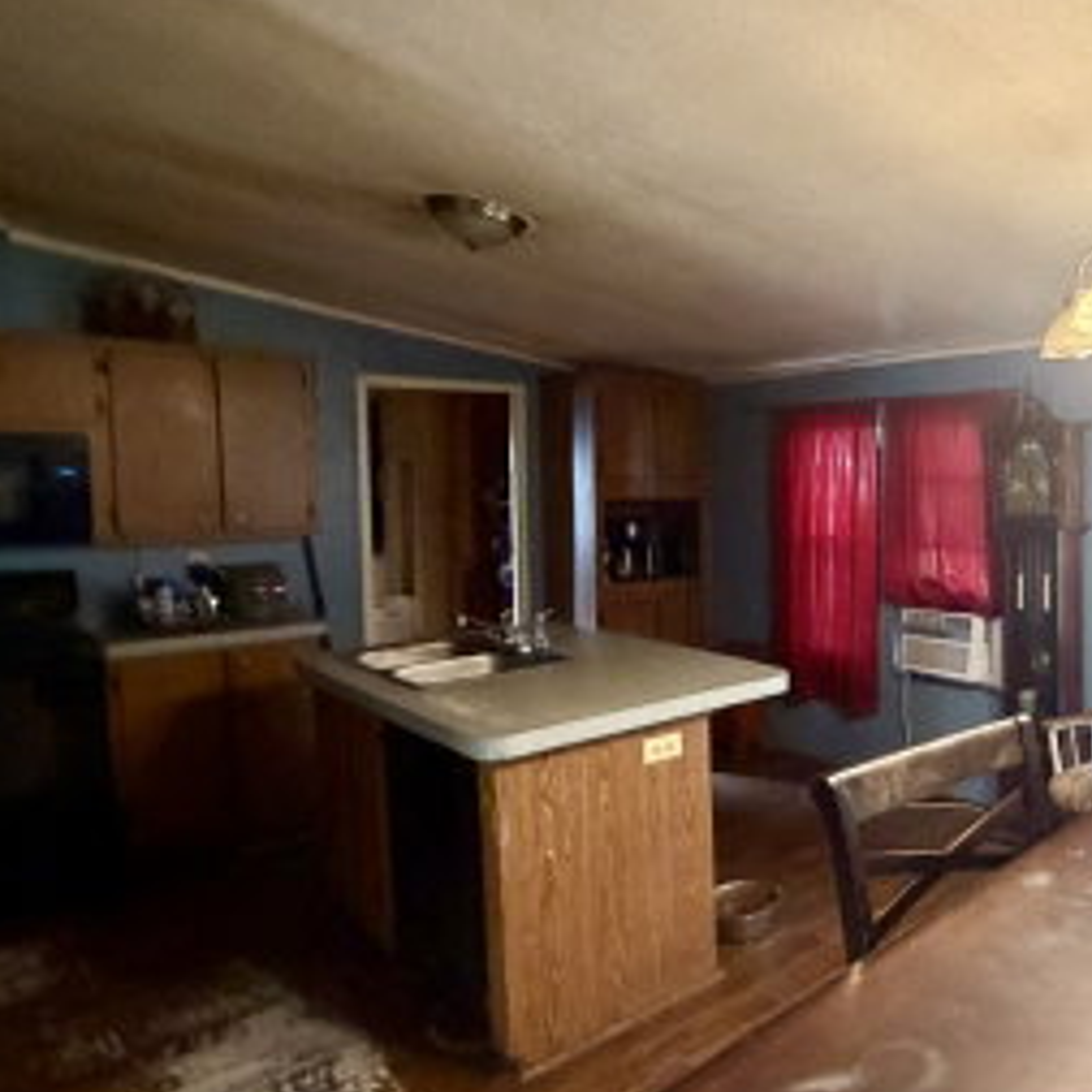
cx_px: 1023
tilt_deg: -5.2
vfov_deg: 62.9
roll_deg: +0.1
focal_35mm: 25
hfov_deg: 53.3
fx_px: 892
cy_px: 535
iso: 500
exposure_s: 1/60
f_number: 2.2
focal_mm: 2.22
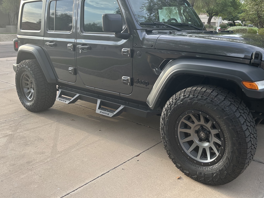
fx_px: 252
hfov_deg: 54.9
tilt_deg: -11.8
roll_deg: +0.1
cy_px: 75
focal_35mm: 33
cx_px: 161
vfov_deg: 42.6
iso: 50
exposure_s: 1/452
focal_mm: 5.7
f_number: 1.5
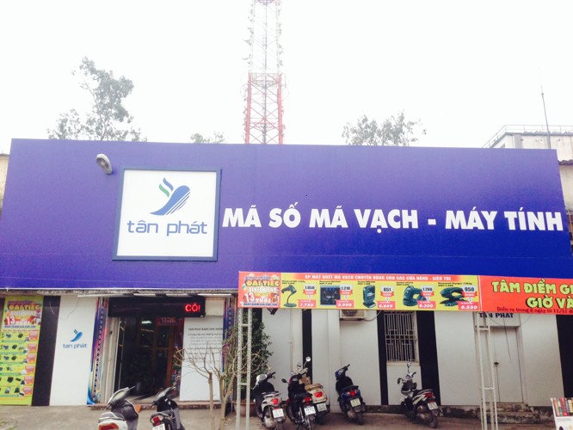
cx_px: 286
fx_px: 546
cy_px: 215
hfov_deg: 55.3
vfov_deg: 43.0
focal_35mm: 33
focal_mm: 4.12
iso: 80
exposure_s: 1/120
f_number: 2.4
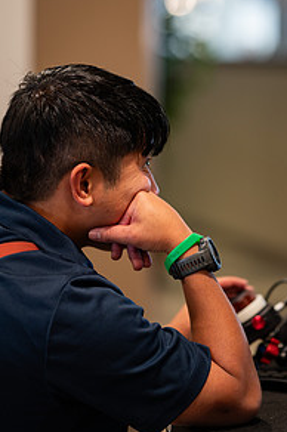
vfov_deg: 15.6
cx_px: 209
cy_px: 145
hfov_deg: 10.4
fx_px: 1570
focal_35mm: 131
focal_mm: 85
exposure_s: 1/160
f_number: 1.8
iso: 250
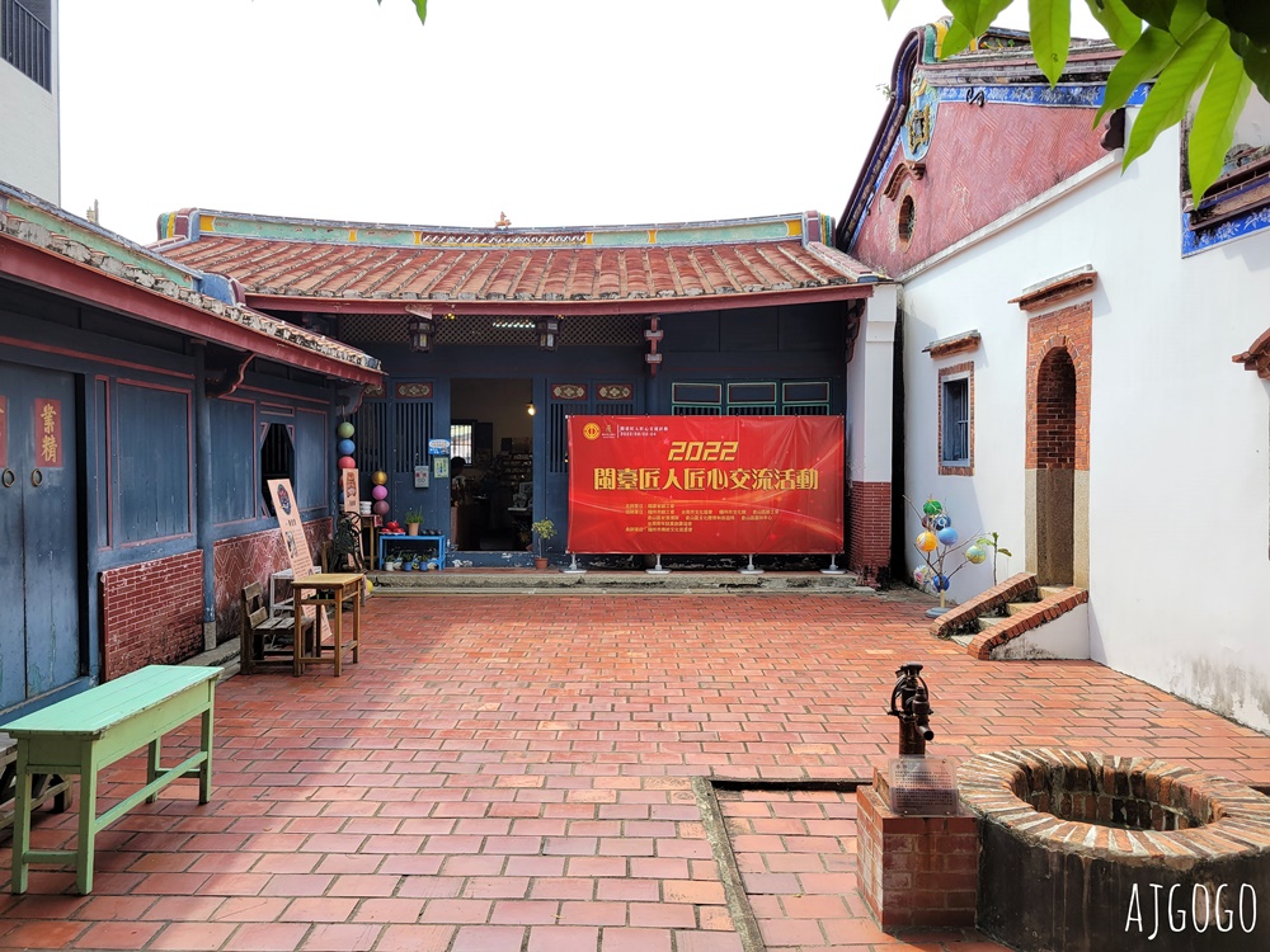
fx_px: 954
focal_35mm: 26
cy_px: 476
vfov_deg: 53.1
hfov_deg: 67.3
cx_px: 635
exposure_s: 1/609
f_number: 1.8
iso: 40
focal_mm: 5.4
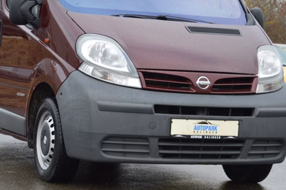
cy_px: 82
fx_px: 960
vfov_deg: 11.3
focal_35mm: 121
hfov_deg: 16.9
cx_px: 110
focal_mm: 50
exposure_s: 1/125
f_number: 5.6
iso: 180
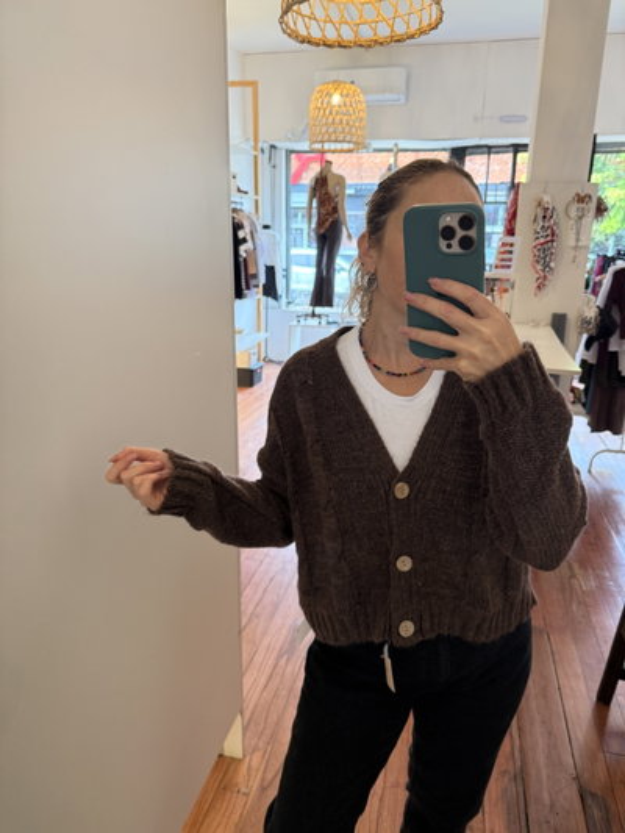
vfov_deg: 71.6
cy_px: 416
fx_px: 578
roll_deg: -2.0
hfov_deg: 56.8
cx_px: 312
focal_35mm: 24
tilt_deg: -16.5
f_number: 1.78
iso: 200
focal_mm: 6.76
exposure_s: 1/50
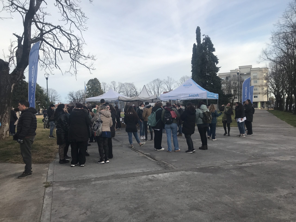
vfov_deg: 49.7
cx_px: 148
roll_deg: +1.4
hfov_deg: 63.4
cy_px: 111
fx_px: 239
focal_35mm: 28
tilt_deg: -0.5
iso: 20
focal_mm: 3.99
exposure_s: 1/1088
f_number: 1.8
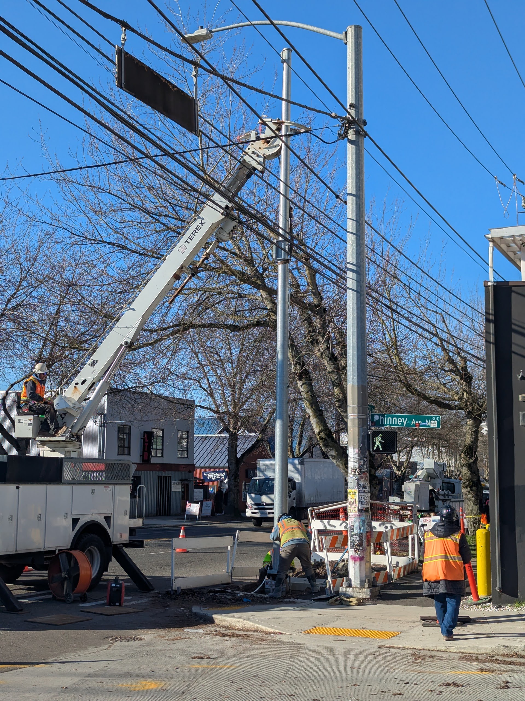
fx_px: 971
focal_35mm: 48
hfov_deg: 30.3
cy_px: 350
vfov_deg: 39.7
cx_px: 262
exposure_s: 1/2232
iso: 41
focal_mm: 6.81
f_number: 1.85
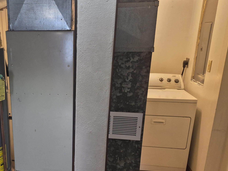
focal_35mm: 36
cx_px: 62
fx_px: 237
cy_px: 114
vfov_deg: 39.2
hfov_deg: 49.7
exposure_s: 1/120
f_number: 1.8
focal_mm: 5.4
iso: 640
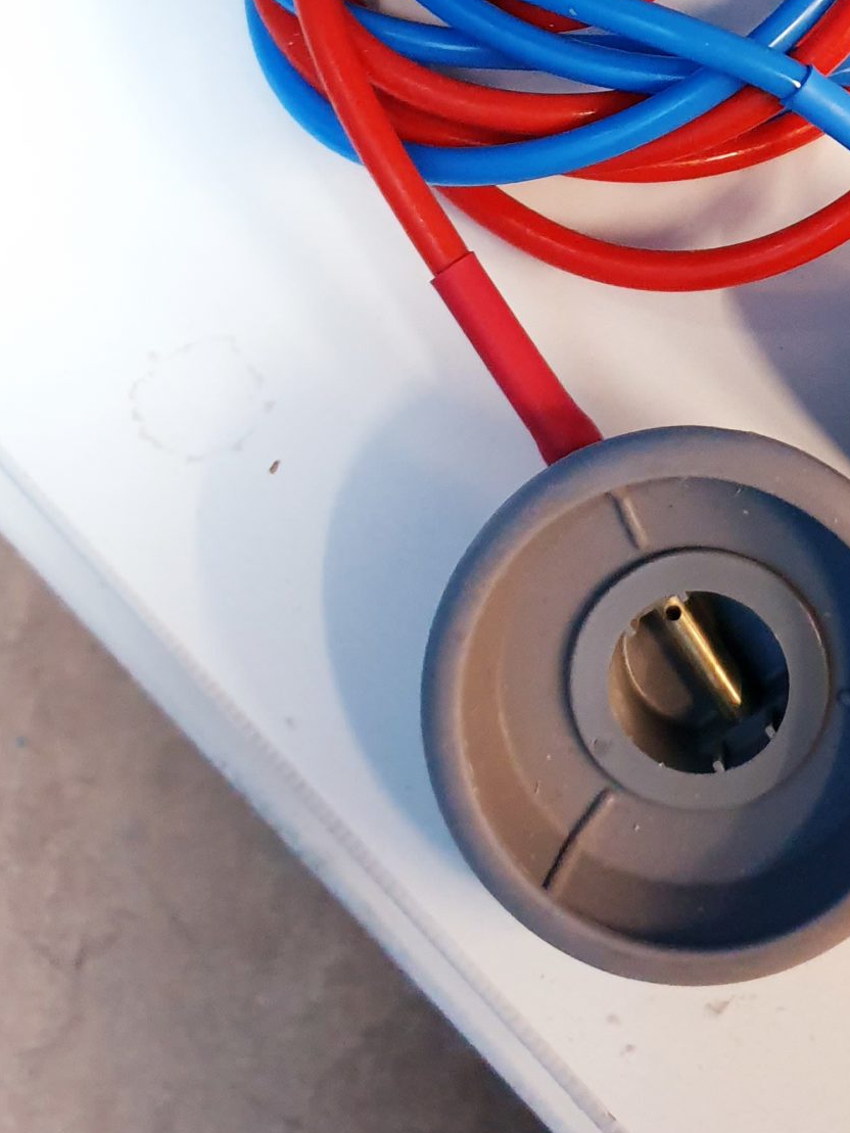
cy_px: -32
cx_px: 890
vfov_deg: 29.7
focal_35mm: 60
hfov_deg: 23.2
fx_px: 1964
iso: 320
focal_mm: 4.3
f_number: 1.5
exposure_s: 1/33
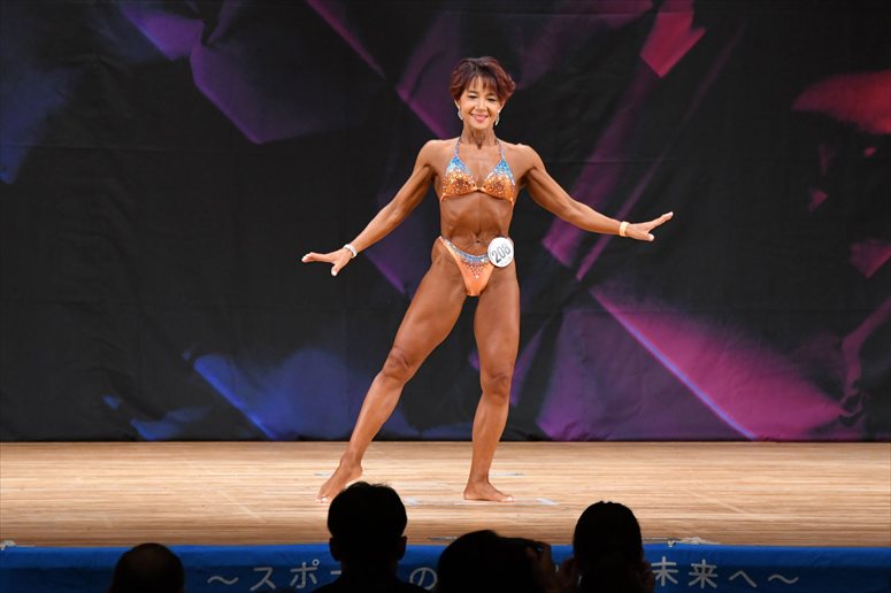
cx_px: 446
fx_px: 6679
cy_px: 296
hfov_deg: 7.6
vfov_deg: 5.1
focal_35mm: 270
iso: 3200
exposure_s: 1/400
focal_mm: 180
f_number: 5.6
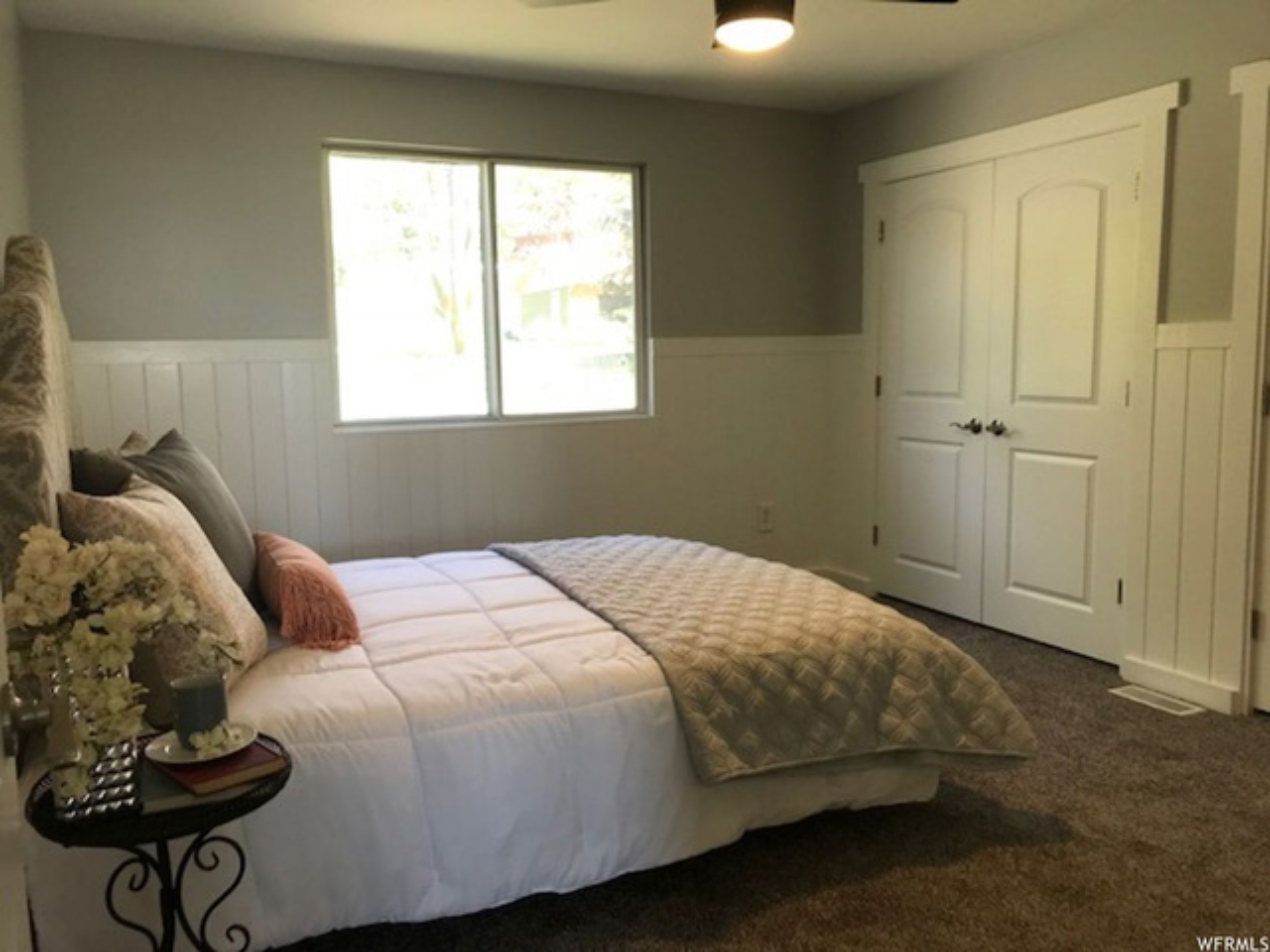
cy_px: 476
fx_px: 1027
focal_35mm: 28
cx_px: 635
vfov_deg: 49.7
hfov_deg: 63.4
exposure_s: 1/60
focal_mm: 3.99
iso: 32
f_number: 1.8
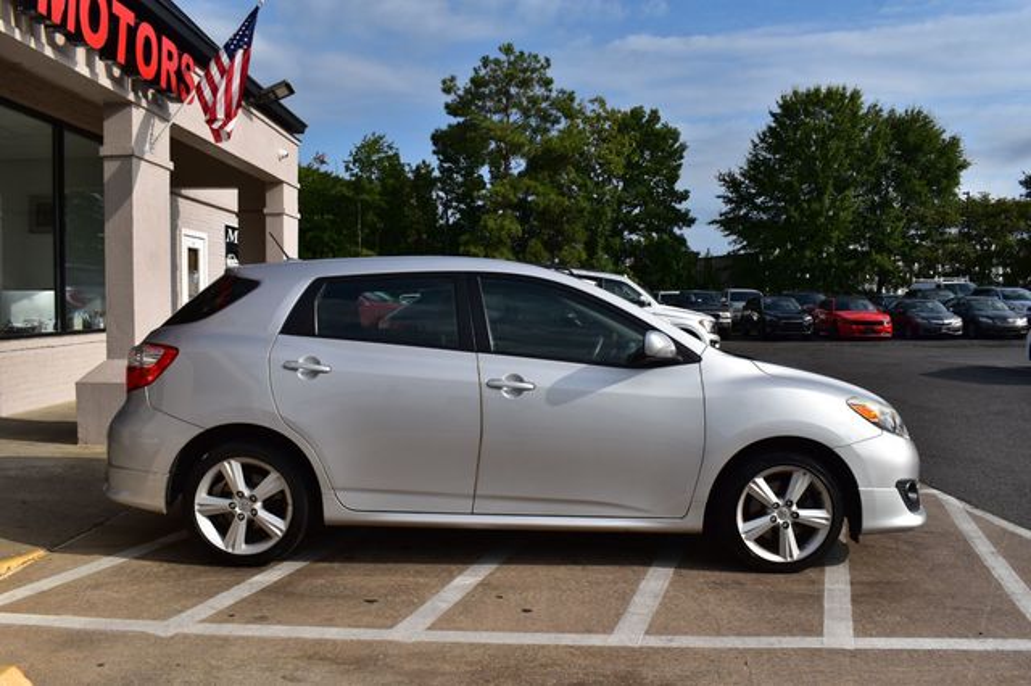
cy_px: 343
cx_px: 516
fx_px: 902
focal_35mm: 32
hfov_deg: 59.5
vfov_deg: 41.7
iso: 200
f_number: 11
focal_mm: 21
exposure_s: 1/500
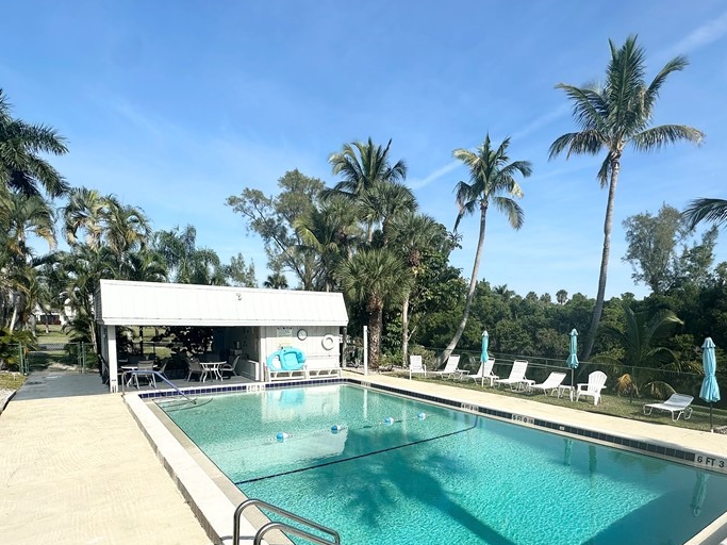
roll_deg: -0.6
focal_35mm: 21
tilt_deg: -5.3
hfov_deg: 78.6
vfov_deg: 61.9
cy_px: 362
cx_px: 411
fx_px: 441
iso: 50
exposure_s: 1/2817
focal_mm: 2.22
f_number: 2.2
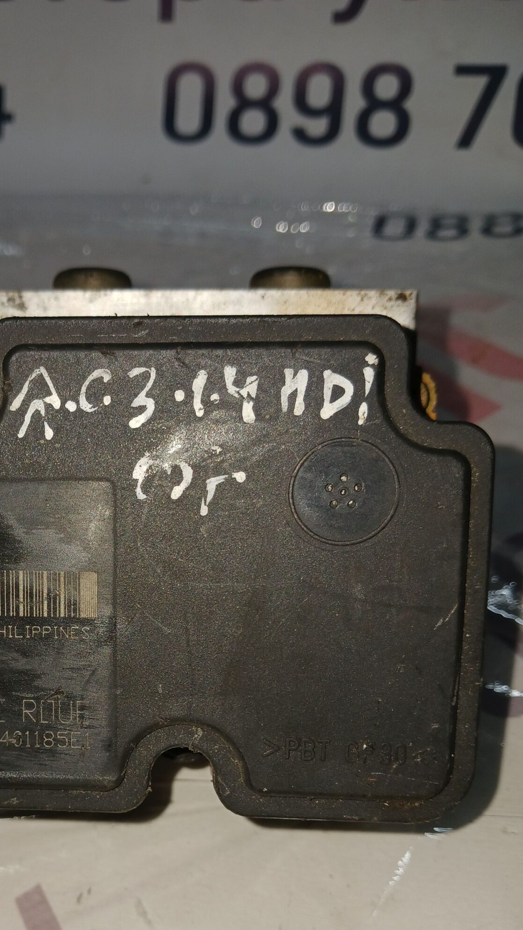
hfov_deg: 30.4
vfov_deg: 52.0
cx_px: 97
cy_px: 599
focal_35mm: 38
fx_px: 937
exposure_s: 1/50
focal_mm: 4
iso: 50
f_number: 1.8
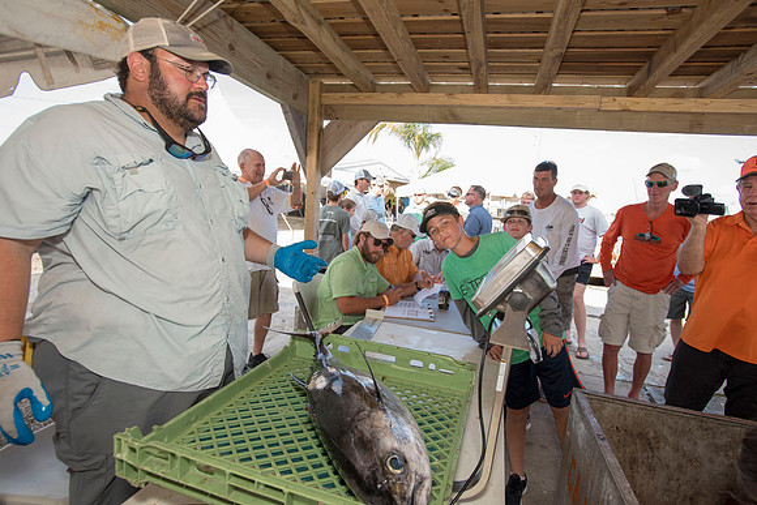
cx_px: 378
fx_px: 421
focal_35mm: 20
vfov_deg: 62.0
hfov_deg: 84.0
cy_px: 252
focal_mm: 20
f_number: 4.5
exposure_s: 1/200
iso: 250
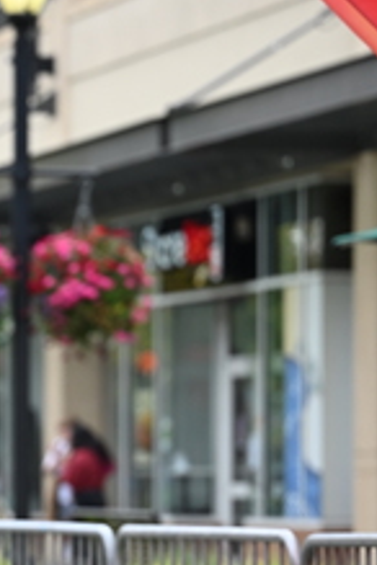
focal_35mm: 256
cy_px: 408
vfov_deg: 8.0
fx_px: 4021
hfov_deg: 5.3
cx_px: -74
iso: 640
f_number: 2.8
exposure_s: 1/2000
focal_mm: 102
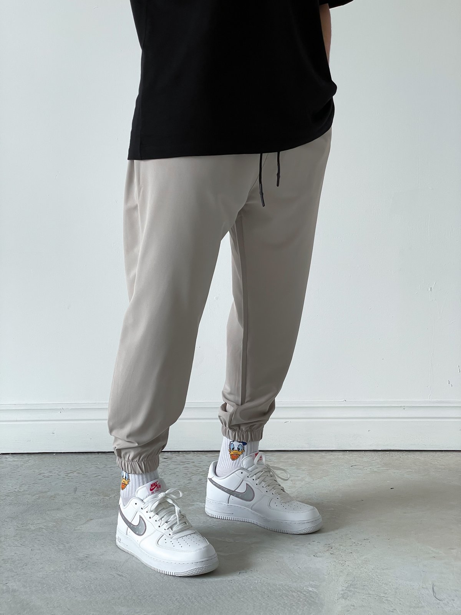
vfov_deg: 36.8
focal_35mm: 52
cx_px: 230
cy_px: 308
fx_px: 923
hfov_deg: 28.0
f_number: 2
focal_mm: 6
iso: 80
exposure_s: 1/120
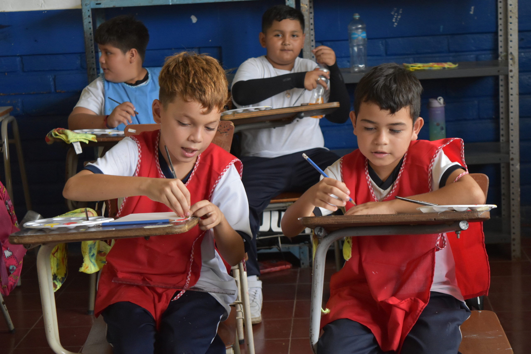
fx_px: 1217
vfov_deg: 16.6
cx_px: 266
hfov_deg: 24.6
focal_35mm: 82
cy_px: 177
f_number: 5.6
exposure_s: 1/60
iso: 1600
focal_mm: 55
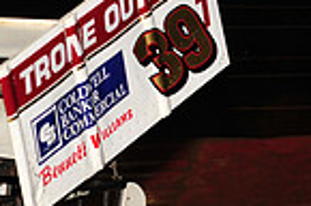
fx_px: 3181
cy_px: 174
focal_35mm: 369
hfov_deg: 5.5
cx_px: -249
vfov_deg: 3.7
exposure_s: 1/320
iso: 1000
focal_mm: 92
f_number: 7.1
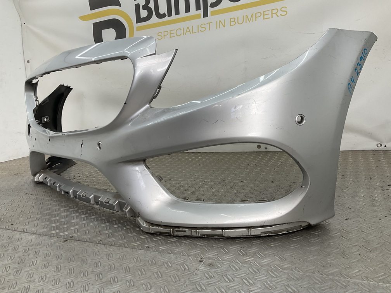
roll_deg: +4.7
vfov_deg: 48.2
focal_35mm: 29
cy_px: 146
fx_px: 328
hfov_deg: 61.7
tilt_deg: -11.5
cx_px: 196
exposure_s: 1/155
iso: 16
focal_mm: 3
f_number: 1.8
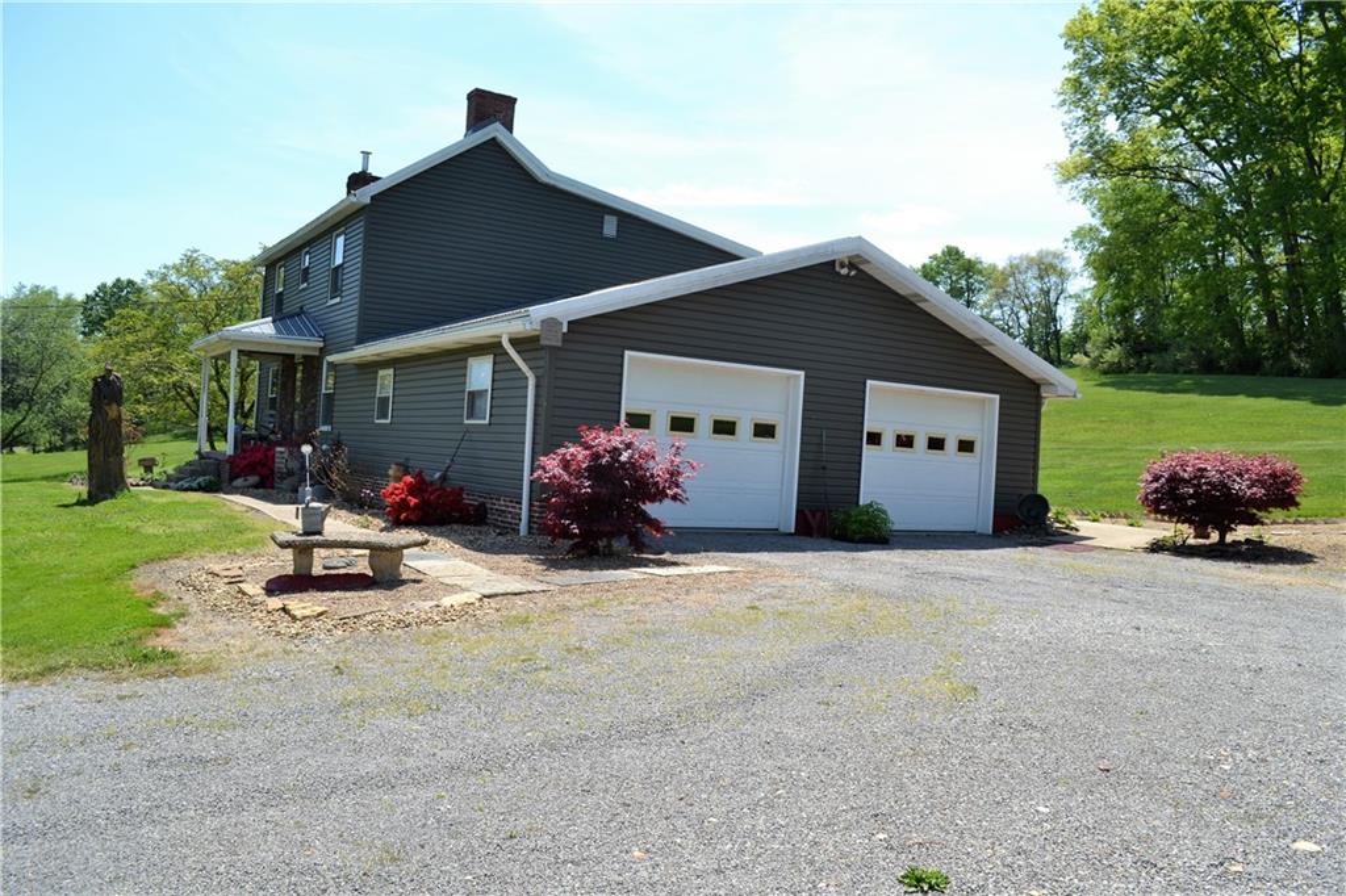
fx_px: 1009
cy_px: 448
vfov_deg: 47.9
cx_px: 673
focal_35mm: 27
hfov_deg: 67.4
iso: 100
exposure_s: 1/250
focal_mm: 18
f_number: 7.1
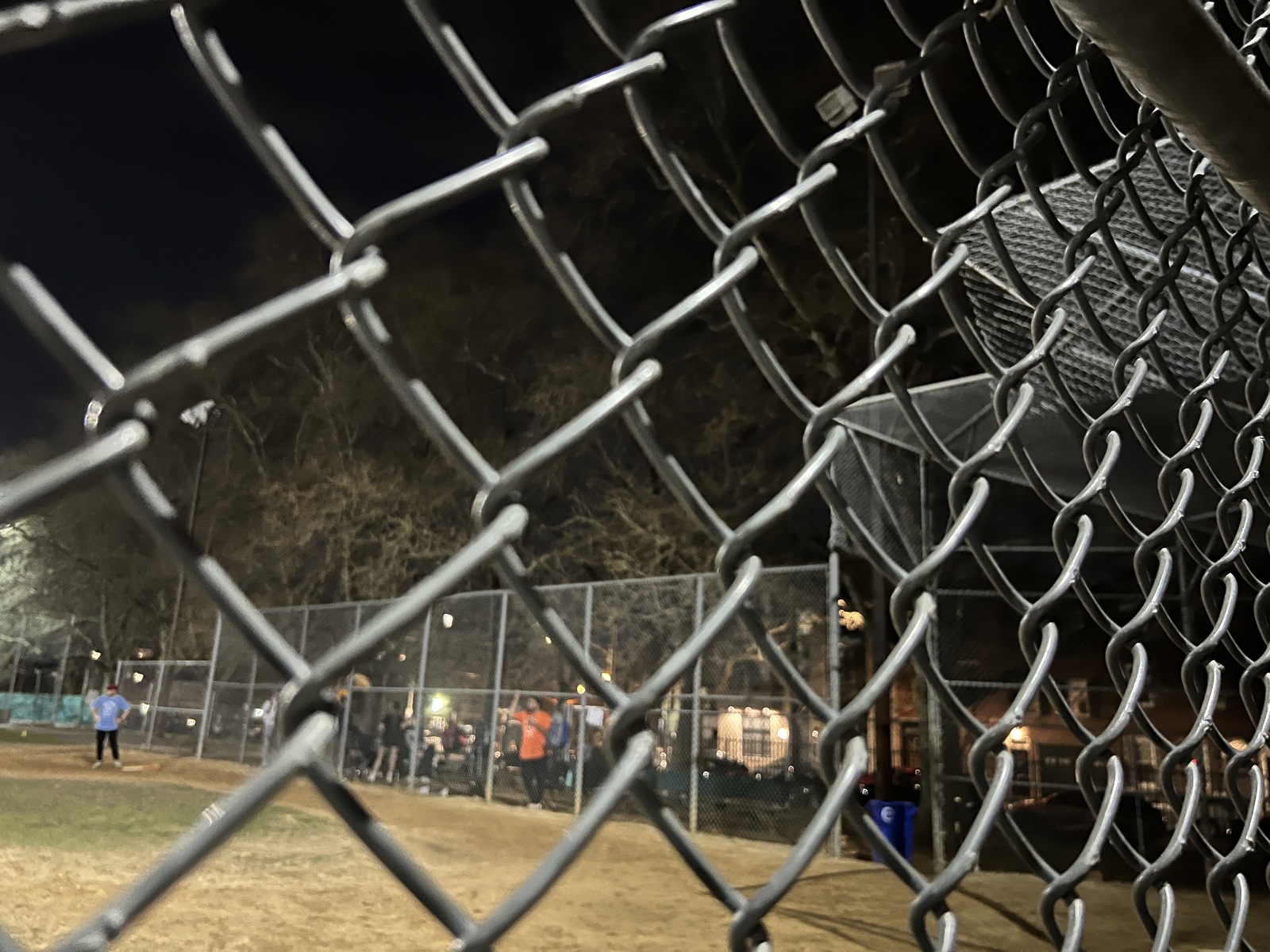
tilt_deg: +13.2
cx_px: 635
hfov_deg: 67.3
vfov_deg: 53.1
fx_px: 954
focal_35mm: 26
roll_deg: -2.3
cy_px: 476
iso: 1000
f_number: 1.5
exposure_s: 1/20
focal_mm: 5.7
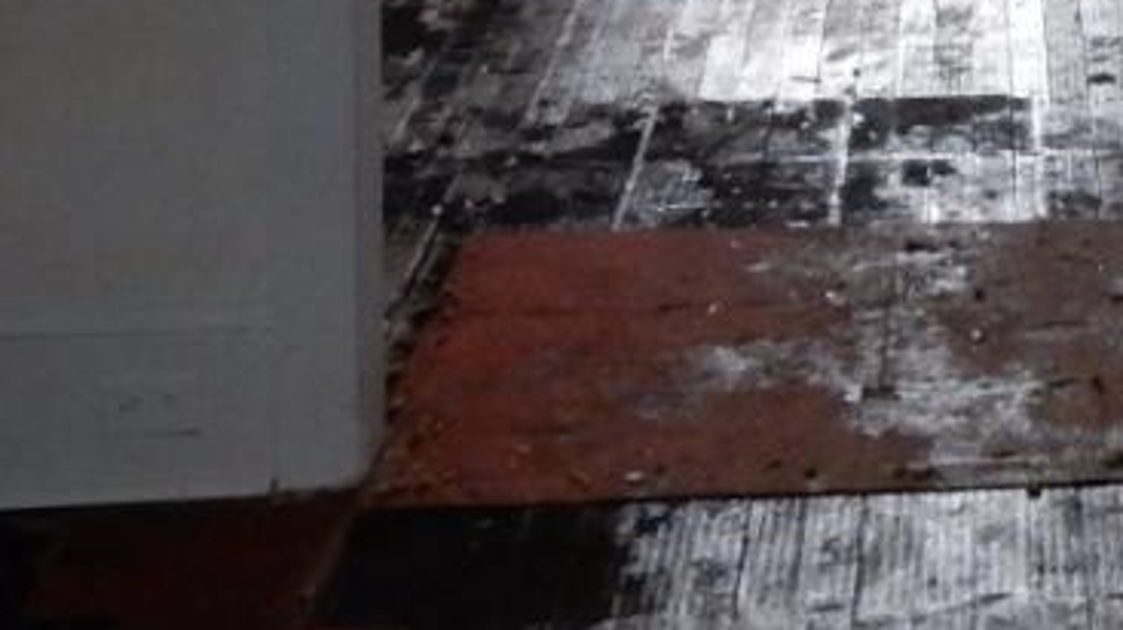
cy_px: -645
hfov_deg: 18.4
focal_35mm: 107
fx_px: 3185
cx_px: 1539
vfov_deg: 10.4
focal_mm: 4.5
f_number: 3.7
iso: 400
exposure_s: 1/25
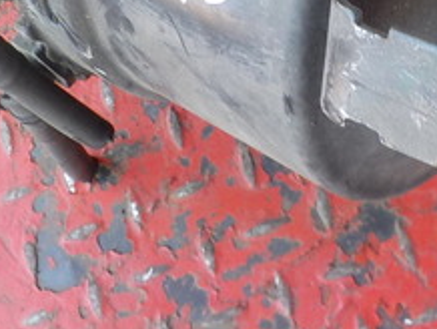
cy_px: -114
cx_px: 279
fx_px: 1112
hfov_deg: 22.2
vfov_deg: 15.9
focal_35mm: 88
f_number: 3.3
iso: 140
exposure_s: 1/30
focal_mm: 4.1
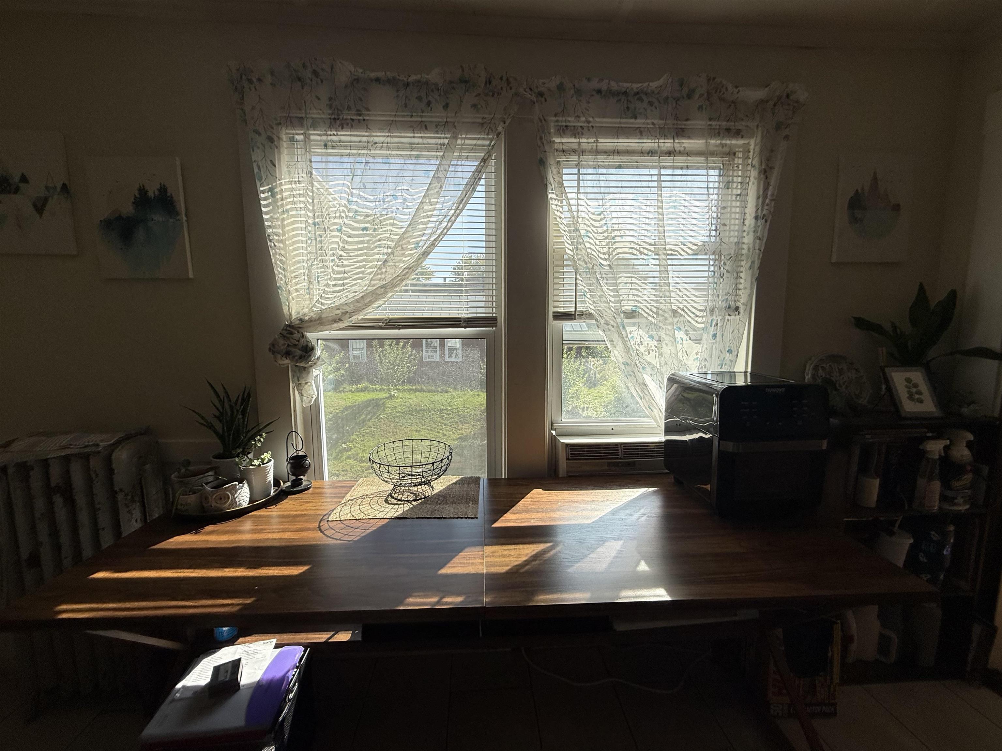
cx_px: 501
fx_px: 405
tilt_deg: -7.2
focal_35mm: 14
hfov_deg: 102.1
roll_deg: +0.0
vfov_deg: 85.7
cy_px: 376
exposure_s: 1/644
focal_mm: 2.22
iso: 50
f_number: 2.2
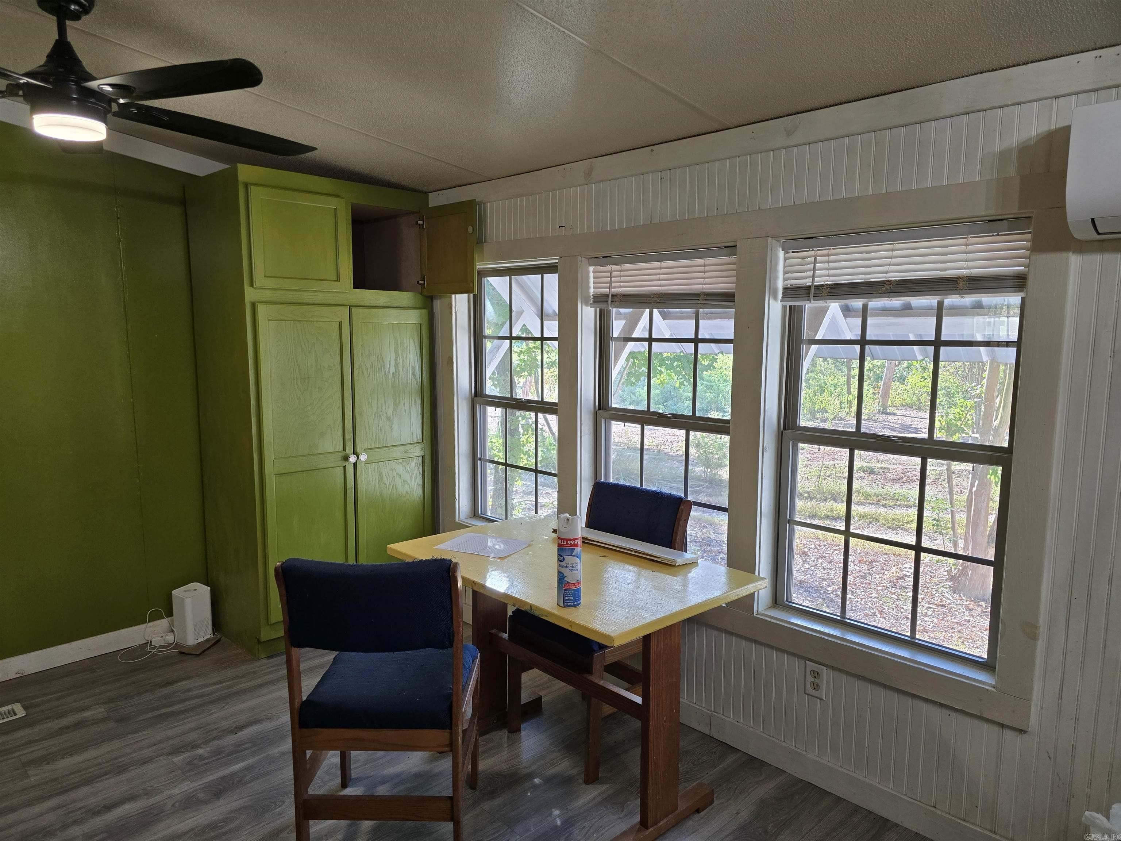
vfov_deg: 58.9
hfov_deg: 73.9
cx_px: 560
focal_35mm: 23
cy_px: 420
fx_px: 745
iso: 125
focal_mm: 6.3
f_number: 1.7
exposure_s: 1/120
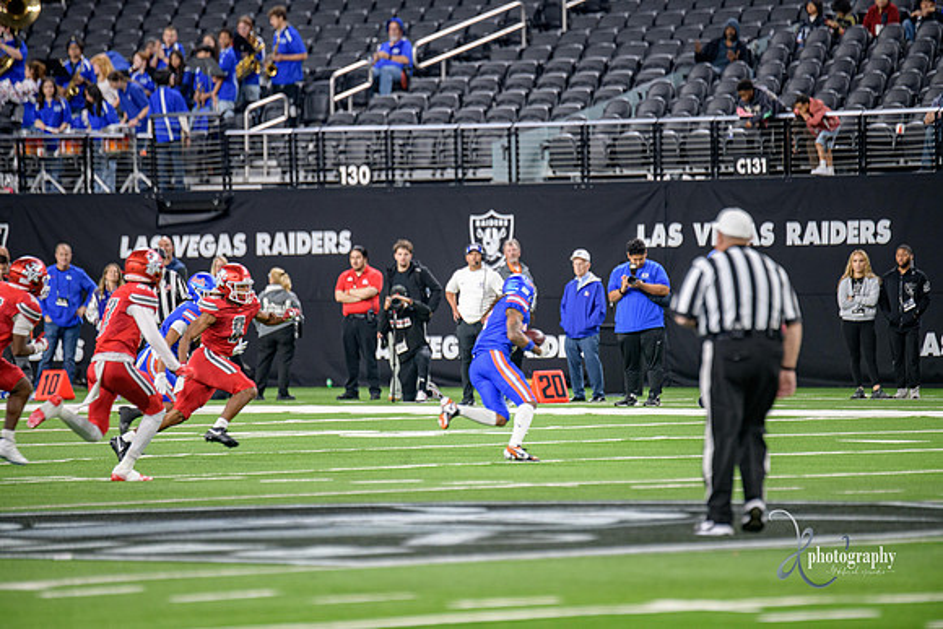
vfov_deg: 4.6
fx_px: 7860
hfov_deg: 6.9
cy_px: 314
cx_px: 472
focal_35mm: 300
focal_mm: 300
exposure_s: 1/400
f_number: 2.8
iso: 1000
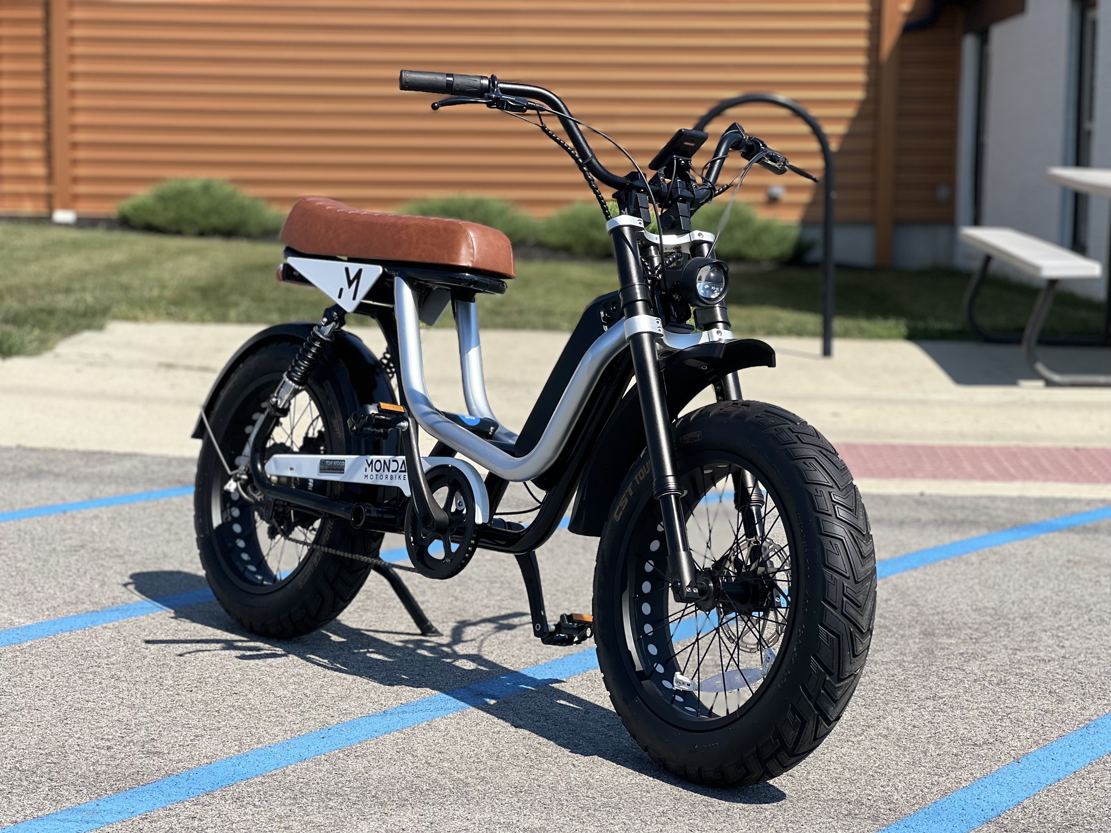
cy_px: 416
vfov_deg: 19.1
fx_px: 2471
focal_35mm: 77
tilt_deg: -5.5
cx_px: 556
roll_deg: -1.1
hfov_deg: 25.3
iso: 32
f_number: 2.8
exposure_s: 1/673
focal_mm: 9
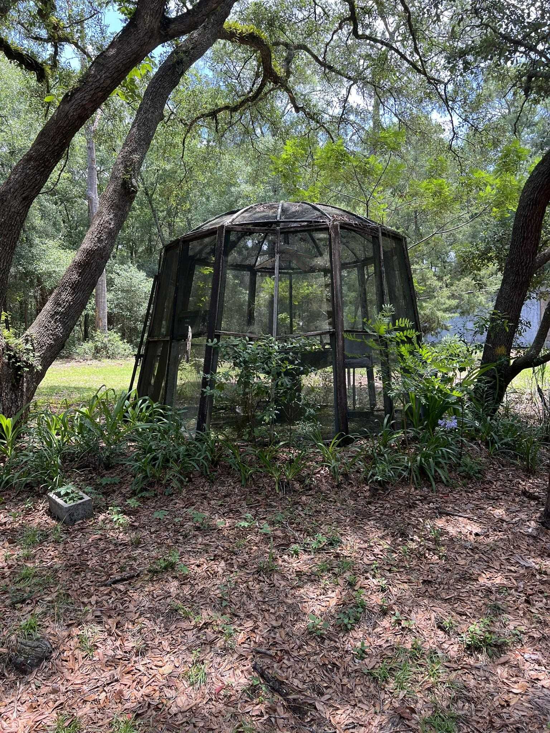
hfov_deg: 53.1
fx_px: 551
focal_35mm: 26
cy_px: 366
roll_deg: +1.1
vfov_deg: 67.3
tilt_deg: +0.8
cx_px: 275
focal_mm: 5.7
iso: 50
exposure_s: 1/351
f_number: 1.5
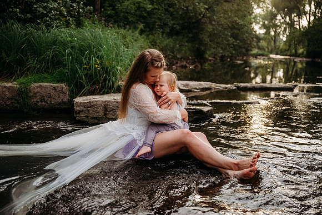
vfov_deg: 35.1
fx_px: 340
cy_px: 108
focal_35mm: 38
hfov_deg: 50.7
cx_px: 161
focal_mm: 38
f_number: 2.8
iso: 500
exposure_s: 1/1000
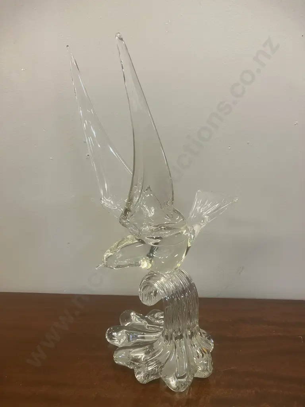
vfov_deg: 63.4
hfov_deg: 49.7
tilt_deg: -14.6
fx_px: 329
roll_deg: -4.2
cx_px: 152
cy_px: 204
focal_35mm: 28
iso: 200
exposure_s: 1/50
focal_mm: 3.99
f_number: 1.8
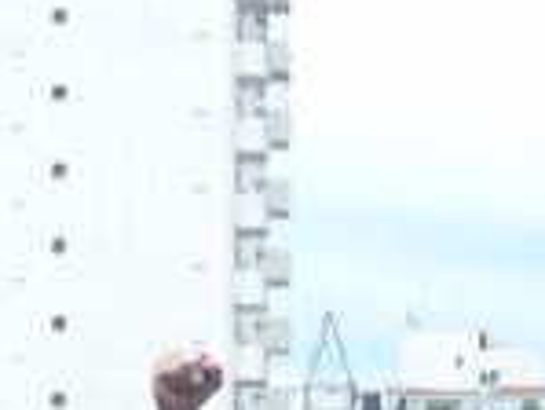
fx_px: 3246
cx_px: 377
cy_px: 1014
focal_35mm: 206
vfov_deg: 6.8
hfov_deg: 9.6
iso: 160
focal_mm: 5.2
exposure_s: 1/250
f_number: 5.6
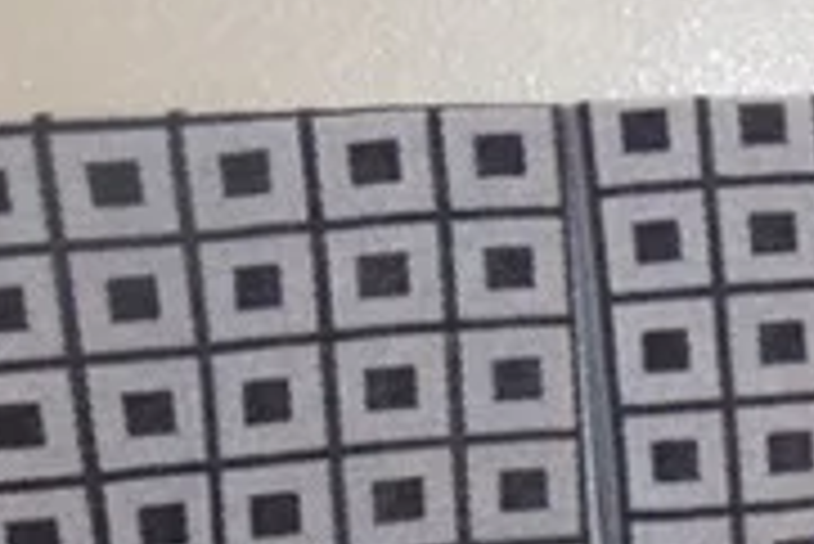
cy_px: 447
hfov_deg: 19.5
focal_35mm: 85
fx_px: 1923
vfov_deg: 16.0
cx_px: 1349
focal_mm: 10
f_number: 4
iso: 800
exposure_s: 1/60
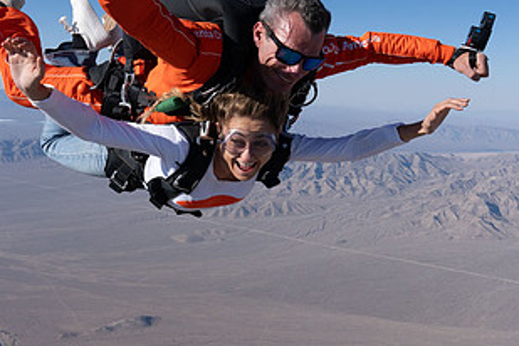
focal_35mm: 45
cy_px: 134
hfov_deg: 43.6
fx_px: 649
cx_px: 245
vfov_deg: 29.8
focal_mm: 24
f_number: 11
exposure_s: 1/2000
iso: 800
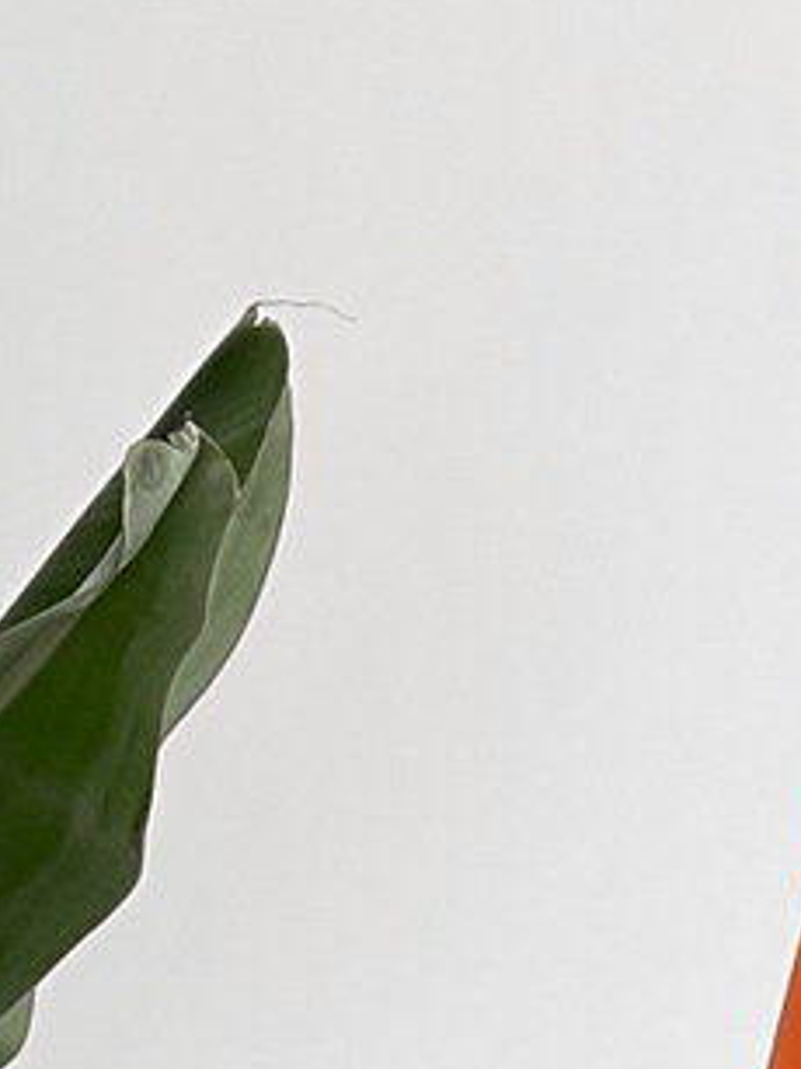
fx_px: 4662
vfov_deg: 11.6
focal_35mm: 151
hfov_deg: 9.0
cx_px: 1811
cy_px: 2235
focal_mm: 3
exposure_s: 1/120
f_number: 1.8
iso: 20
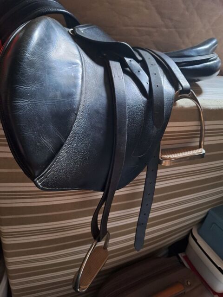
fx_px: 198
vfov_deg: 73.9
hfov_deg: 58.9
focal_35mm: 23
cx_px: 112
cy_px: 148
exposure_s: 1/20
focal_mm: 5.54
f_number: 1.8
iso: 640
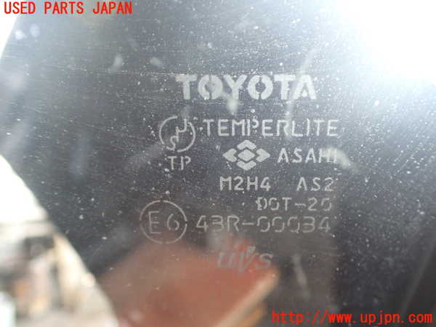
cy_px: 164
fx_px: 378
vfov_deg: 46.8
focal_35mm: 30
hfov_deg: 60.0
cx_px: 218
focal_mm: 5.4
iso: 400
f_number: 2.3
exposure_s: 1/125
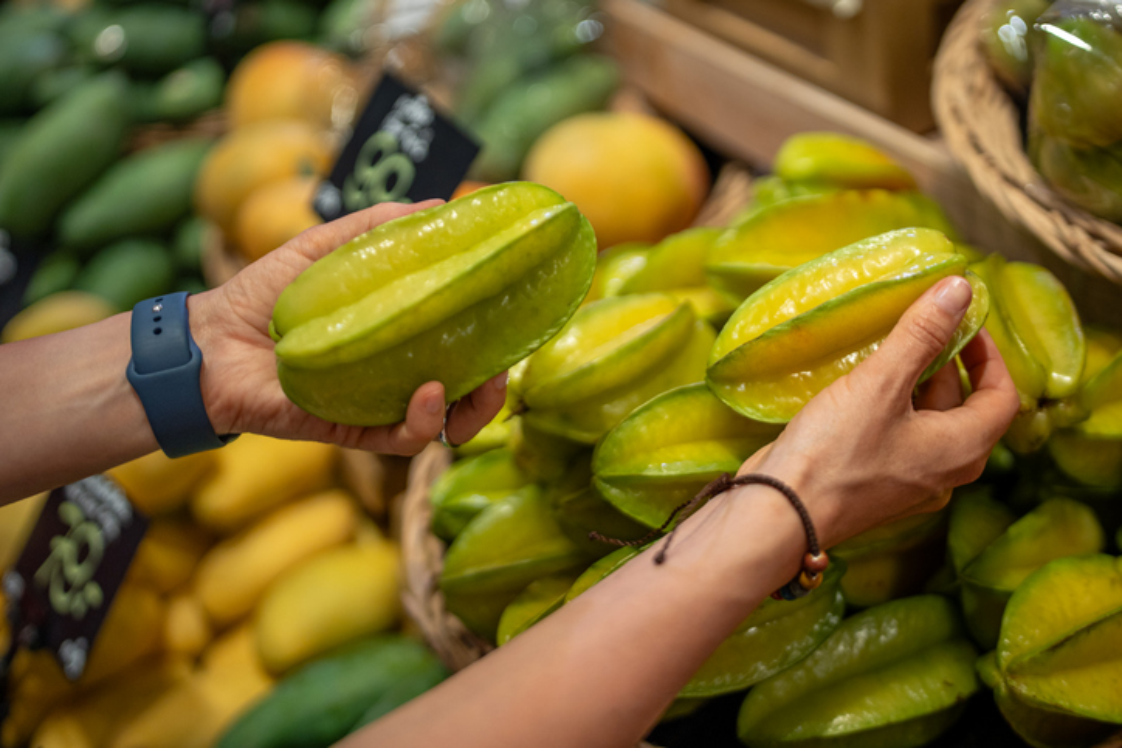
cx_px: 561
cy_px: 374
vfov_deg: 37.9
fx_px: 1091
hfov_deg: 54.4
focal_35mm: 35
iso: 500
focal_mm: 35
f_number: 1.4
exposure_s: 1/640
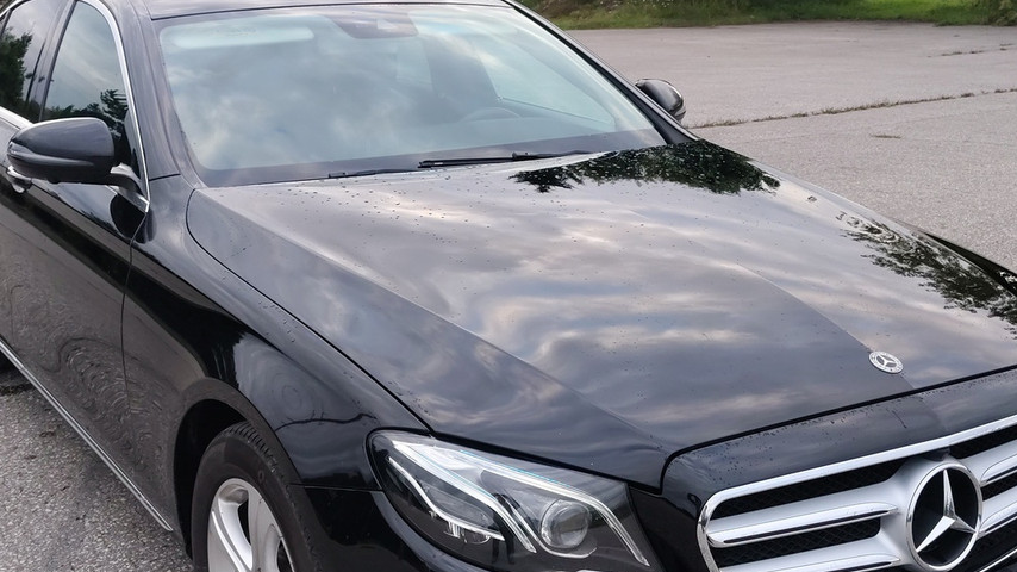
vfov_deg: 24.4
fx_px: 1321
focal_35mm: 49
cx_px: 448
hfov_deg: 42.0
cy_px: 332
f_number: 1.8
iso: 100
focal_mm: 5.56
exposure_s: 1/184
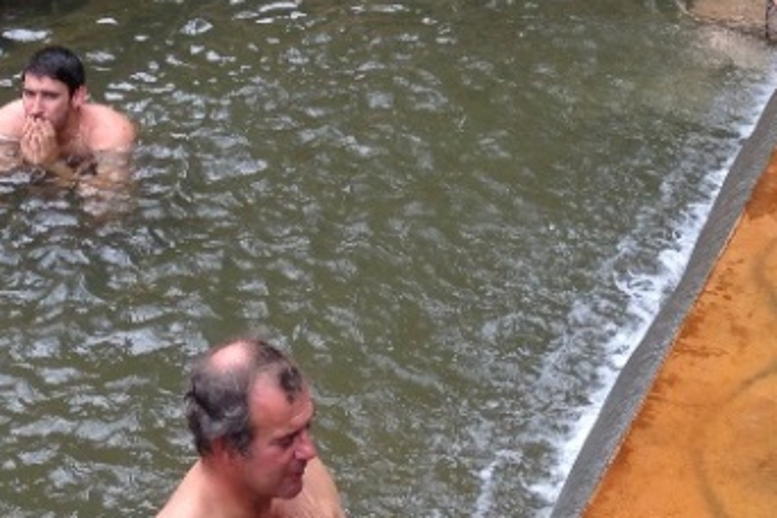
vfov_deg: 12.1
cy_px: -144
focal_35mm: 110
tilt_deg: -16.7
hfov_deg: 18.6
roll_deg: -1.0
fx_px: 2374
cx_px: 295
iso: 50
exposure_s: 1/293
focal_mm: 4.12
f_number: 2.4
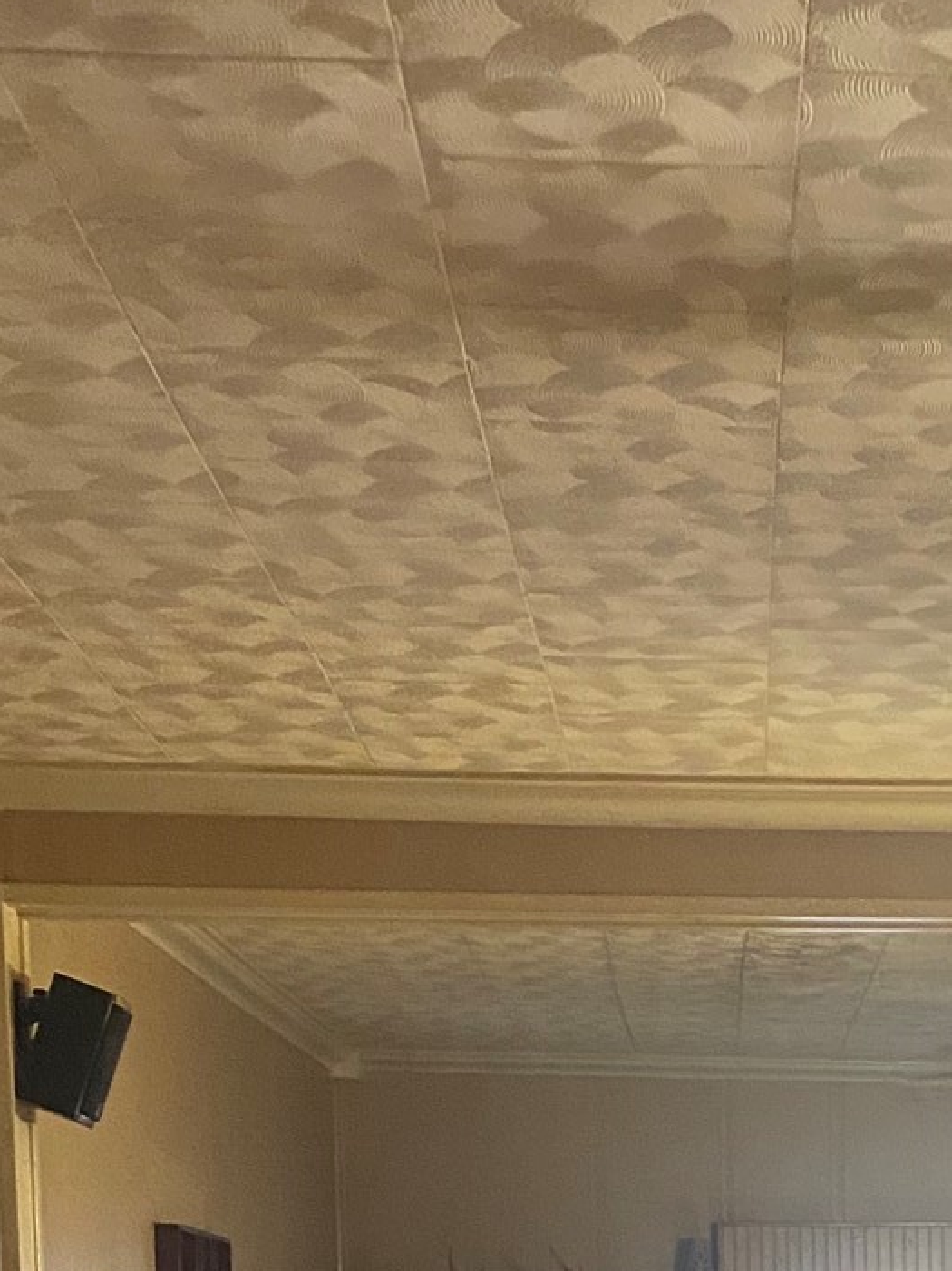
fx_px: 2789
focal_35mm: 76
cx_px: 983
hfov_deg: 18.8
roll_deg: +0.2
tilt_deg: -5.5
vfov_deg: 22.4
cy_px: 1750
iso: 400
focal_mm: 4.25
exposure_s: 1/60
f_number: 1.8
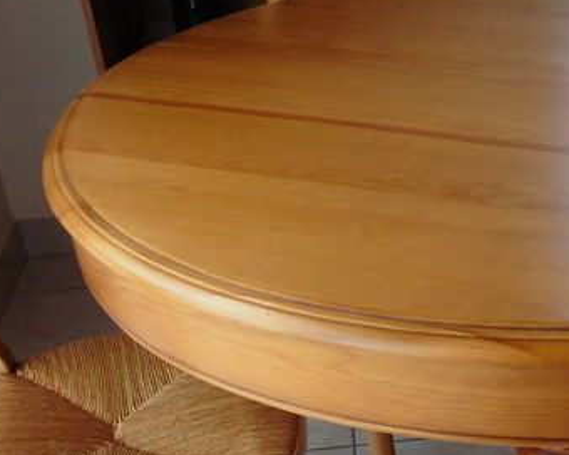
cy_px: 529
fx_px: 1162
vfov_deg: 20.8
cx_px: 571
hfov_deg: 26.1
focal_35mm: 69
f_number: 3.3
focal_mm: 4.3
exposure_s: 1/60
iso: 100
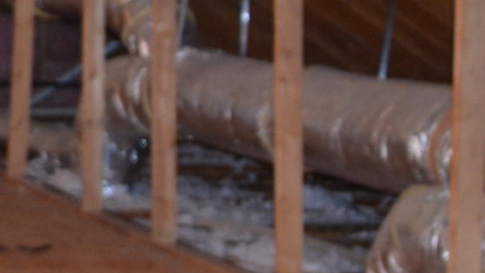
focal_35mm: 169
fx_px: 2174
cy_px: 82
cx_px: -497
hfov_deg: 11.4
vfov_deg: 7.2
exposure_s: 1/60
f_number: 3.5
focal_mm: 20
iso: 560
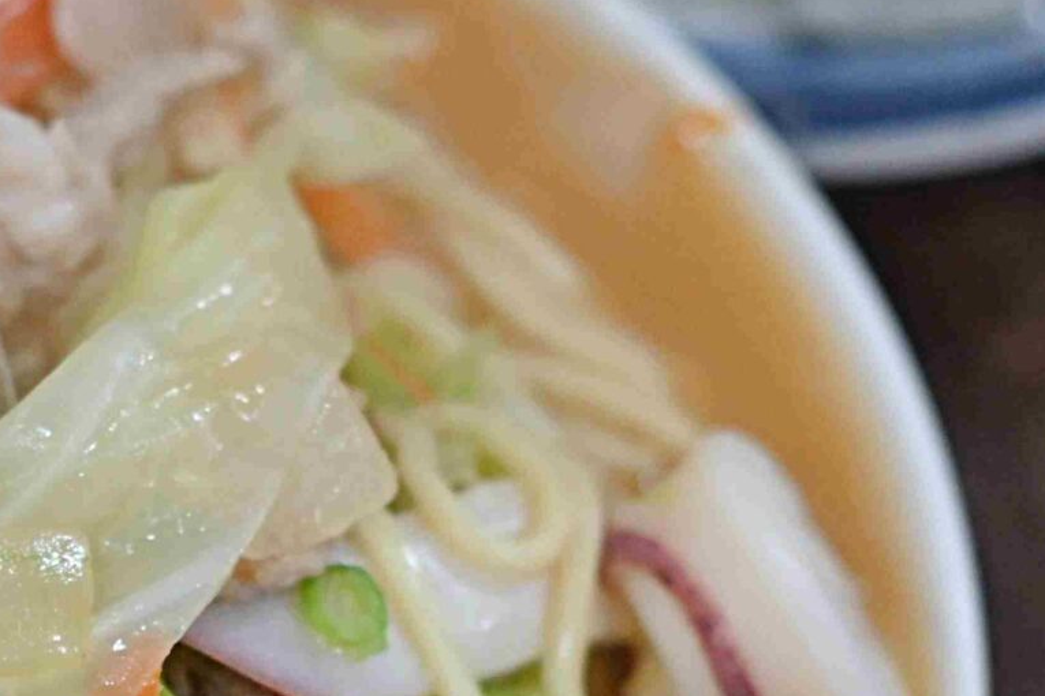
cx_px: 33
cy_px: 829
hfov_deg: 8.2
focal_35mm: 251
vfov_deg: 5.5
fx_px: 7285
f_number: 2.8
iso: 1000
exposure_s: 1/200
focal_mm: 50
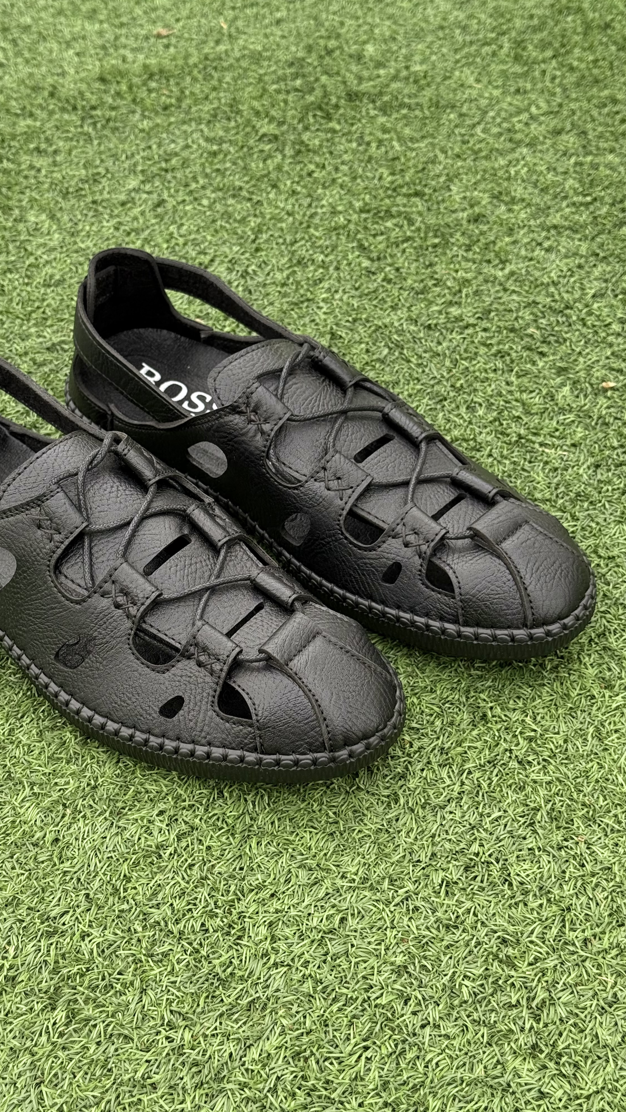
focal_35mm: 53
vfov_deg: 39.2
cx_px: 229
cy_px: 557
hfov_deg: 22.6
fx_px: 1564
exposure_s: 1/293
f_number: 1.78
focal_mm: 6.76
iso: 100
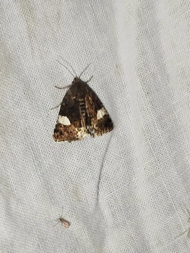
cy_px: 126
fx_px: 629
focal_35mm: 86
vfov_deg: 22.8
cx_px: 95
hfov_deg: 17.2
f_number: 1.7
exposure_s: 1/50
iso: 125
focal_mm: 5.31
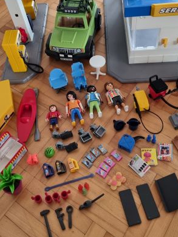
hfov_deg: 36.0
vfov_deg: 46.1
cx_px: 88
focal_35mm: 40
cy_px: 81
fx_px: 274
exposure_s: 1/50
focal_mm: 5.4
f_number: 1.8
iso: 320
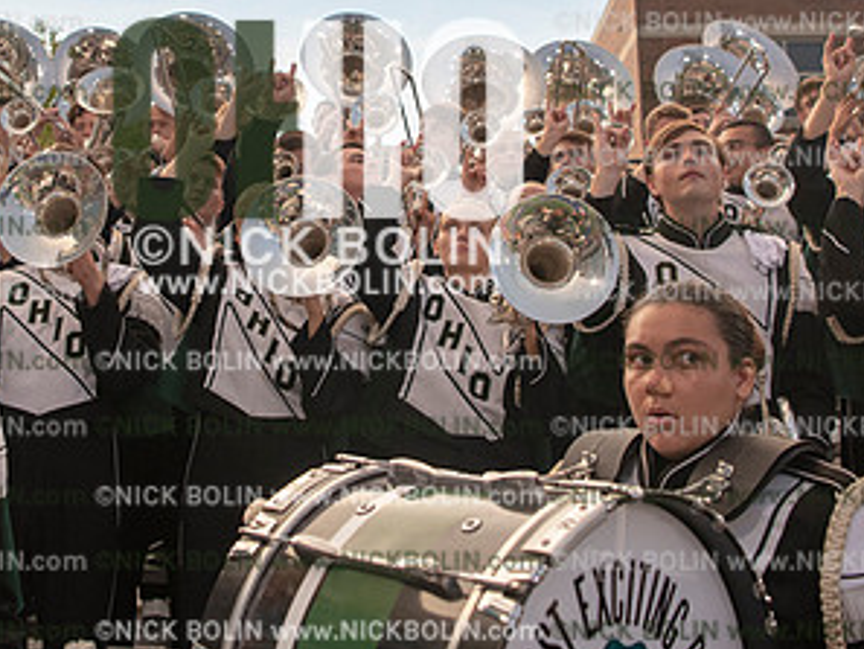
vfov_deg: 31.6
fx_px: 1124
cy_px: 159
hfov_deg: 41.7
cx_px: 317
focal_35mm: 45
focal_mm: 24
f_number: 3.2
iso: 800
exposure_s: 1/640
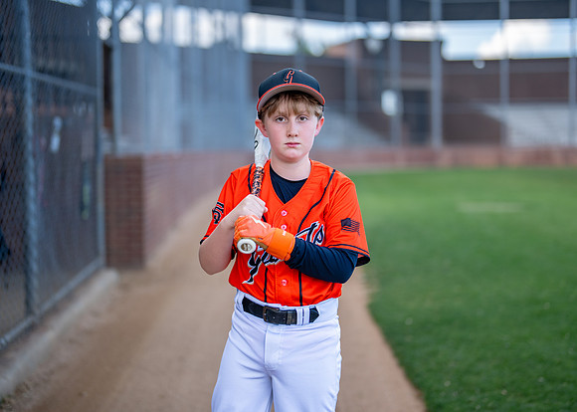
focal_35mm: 56
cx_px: 292
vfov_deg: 25.3
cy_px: 197
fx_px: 919
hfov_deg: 34.9
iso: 125
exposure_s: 1/2000
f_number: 1.2
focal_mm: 50
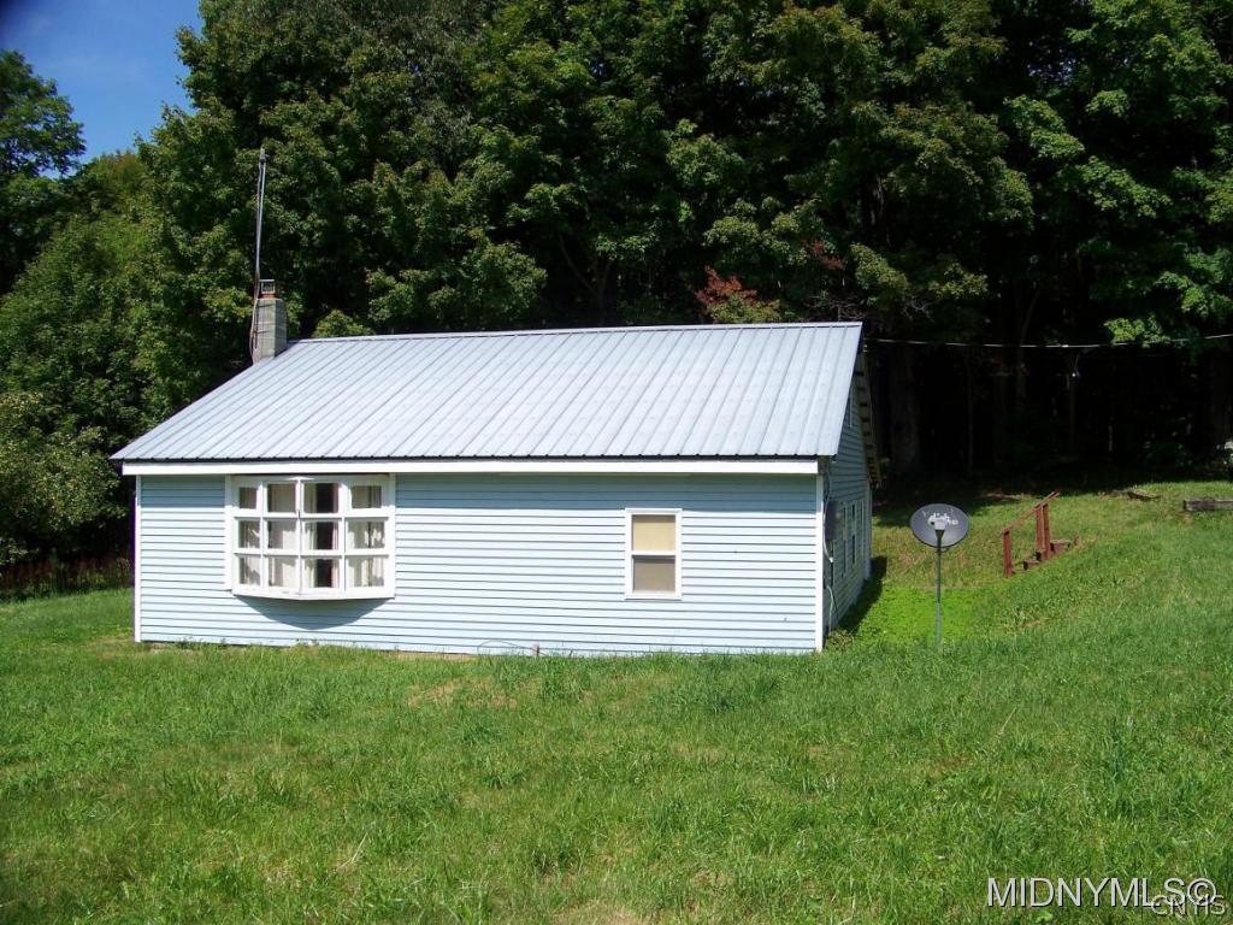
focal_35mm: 36
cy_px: 462
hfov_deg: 51.4
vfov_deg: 39.7
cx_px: 616
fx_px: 1282
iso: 64
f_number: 4
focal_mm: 5.85
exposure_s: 1/500
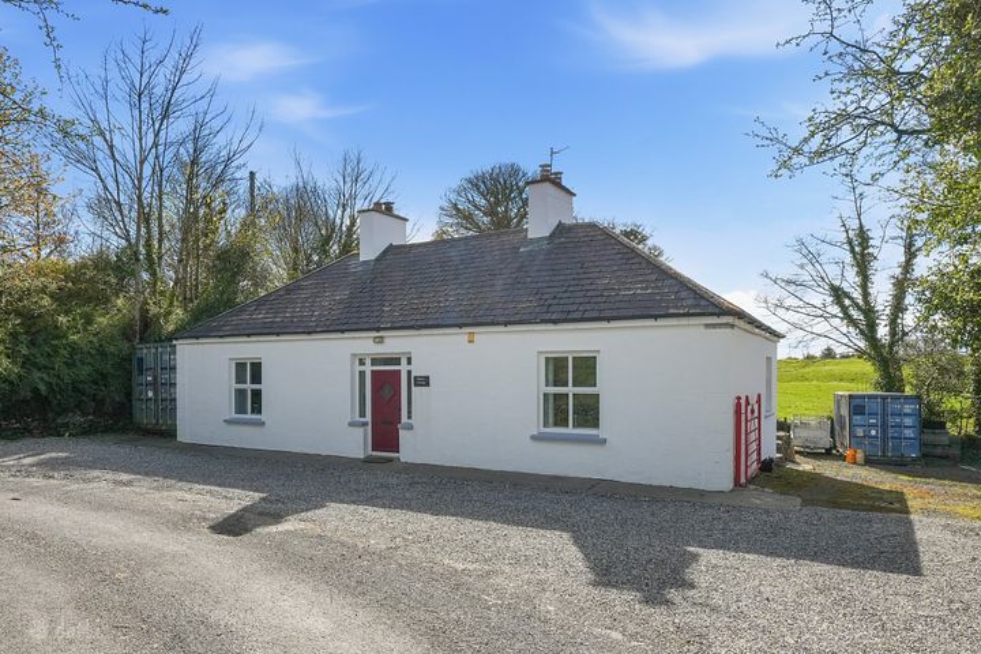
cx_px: 490
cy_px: 327
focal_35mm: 15
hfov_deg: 100.4
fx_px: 409
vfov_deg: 77.3
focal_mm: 10
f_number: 9
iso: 400
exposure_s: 1/4000
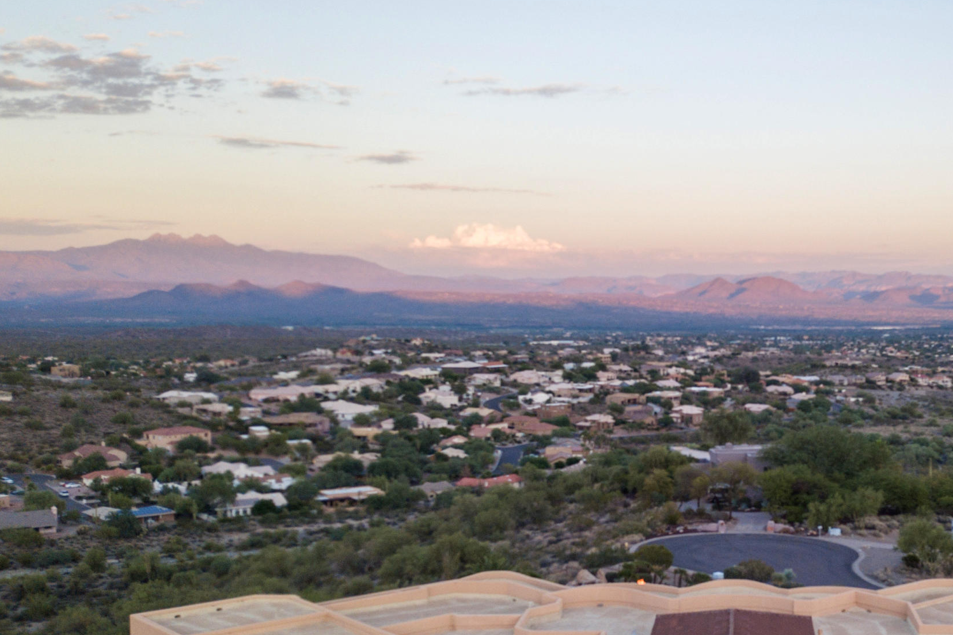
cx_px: 723
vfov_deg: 27.4
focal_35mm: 49
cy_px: 409
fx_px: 1297
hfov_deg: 39.2
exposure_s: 1/140
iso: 100
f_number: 2.2
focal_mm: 4.73
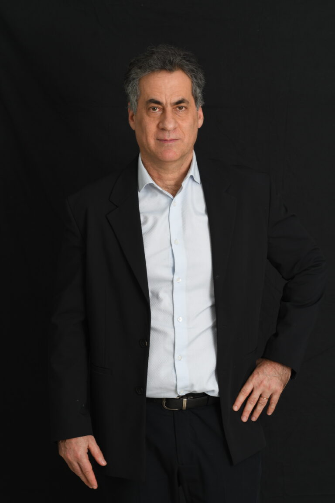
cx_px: 168
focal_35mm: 90
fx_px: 1256
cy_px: 252
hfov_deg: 15.2
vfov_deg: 22.6
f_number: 9
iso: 100
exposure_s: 1/125
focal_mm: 60
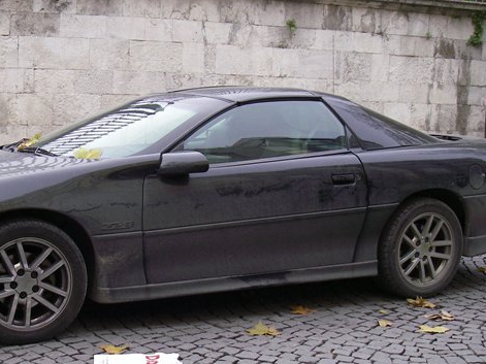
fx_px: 870
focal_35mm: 62
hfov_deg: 30.8
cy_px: 229
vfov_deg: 23.6
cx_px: 142
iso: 64
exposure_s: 1/50
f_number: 3.3
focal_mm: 6.3
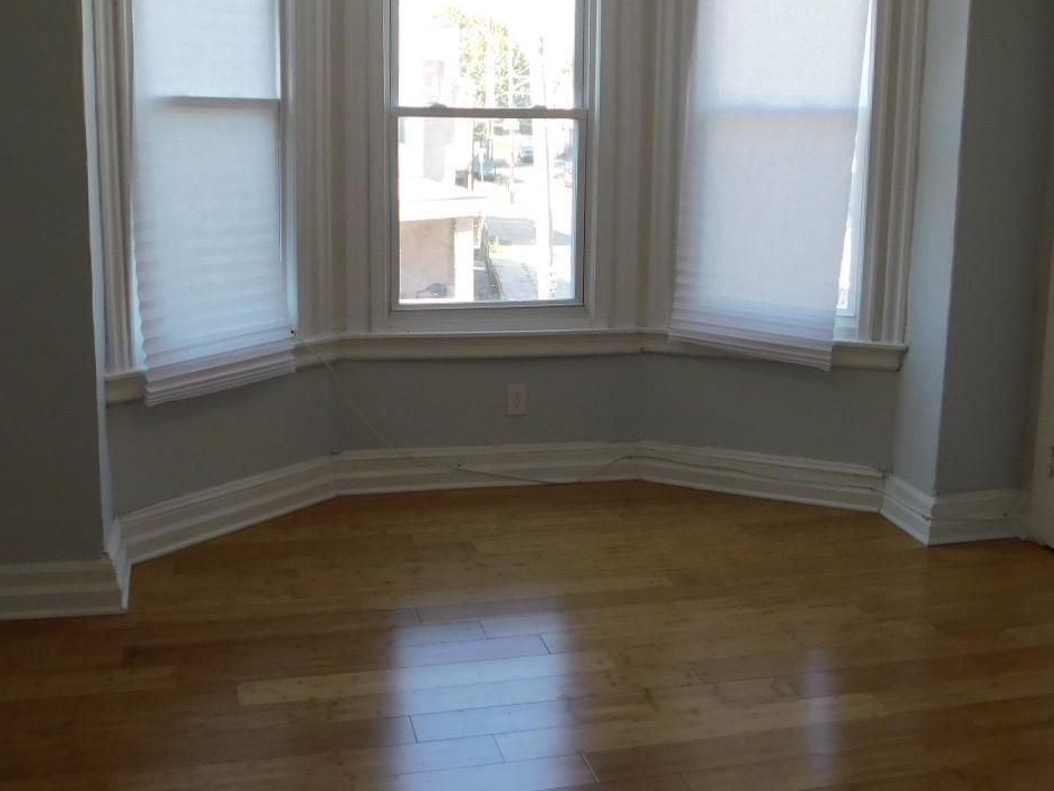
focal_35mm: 39
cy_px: 301
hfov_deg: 47.9
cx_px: 511
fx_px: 1187
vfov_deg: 36.6
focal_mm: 4
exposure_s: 1/100
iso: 125
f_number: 3
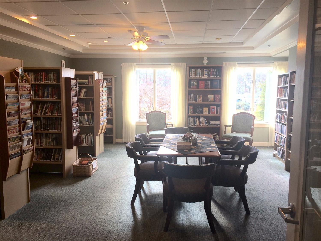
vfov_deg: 48.2
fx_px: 269
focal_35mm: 29
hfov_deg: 61.7
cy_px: 120
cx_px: 160
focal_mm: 4.15
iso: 50
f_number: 2.2
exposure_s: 1/60
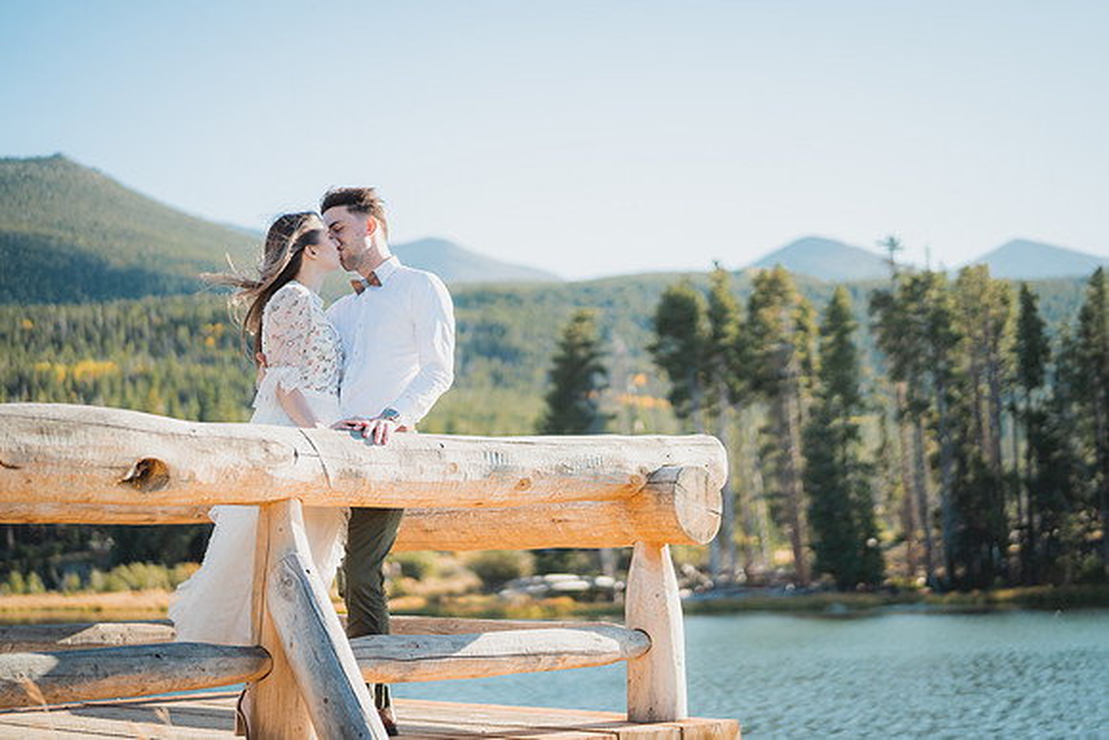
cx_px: 554
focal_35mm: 53
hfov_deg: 37.5
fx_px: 1635
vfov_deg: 25.5
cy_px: 370
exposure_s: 1/4000
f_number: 1.4
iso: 200
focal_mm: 50
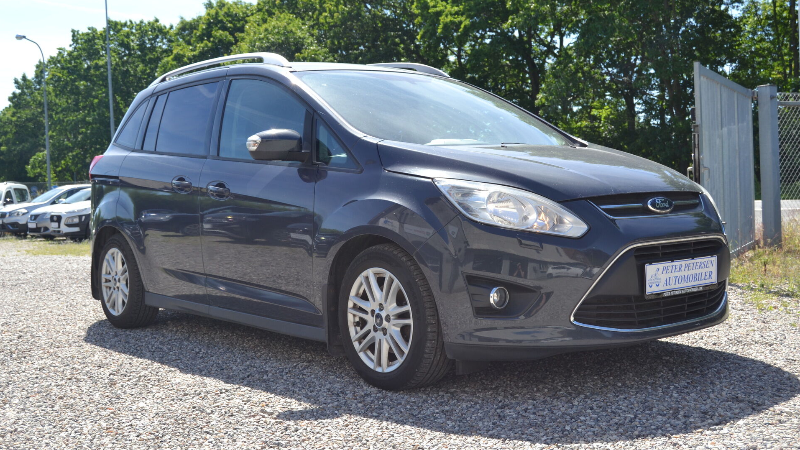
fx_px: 870
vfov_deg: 29.0
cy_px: 208
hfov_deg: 49.4
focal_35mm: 41
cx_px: 399
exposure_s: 1/200
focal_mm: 26
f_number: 7.1
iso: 100
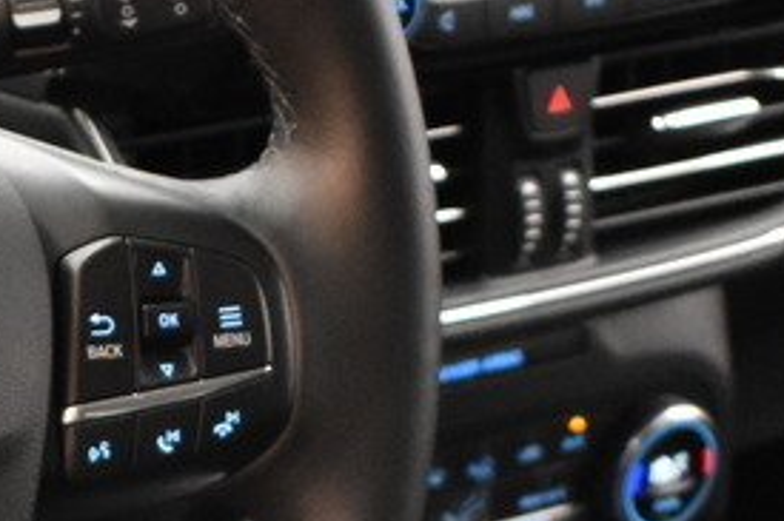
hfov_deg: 11.5
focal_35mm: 177
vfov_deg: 7.6
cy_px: 760
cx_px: 77
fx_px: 3852
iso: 2200
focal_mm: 20
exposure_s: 1/30
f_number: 3.5
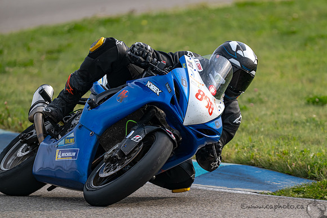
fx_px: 6341
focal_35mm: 698
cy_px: 109
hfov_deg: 3.0
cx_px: 190
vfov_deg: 2.0
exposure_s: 1/1250
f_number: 6.3
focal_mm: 600
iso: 450
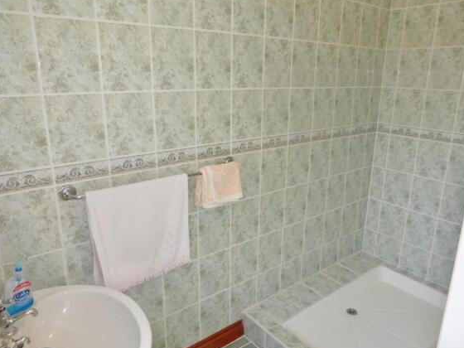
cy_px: 170
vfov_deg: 54.9
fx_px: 335
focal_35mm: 25
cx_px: 237
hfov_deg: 69.4
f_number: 3.3
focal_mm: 4.3
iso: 125
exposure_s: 1/60
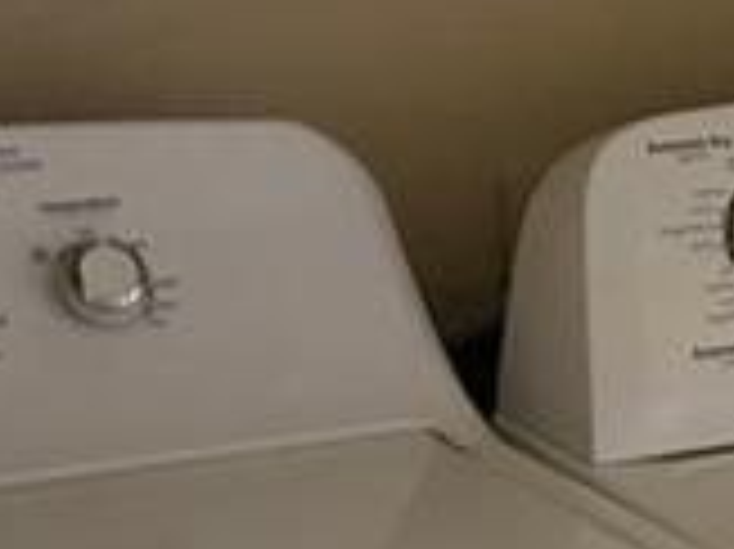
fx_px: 2712
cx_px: 770
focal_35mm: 128
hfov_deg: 15.1
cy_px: 608
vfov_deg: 11.4
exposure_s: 1/30
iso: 500
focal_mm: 5.96
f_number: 1.6
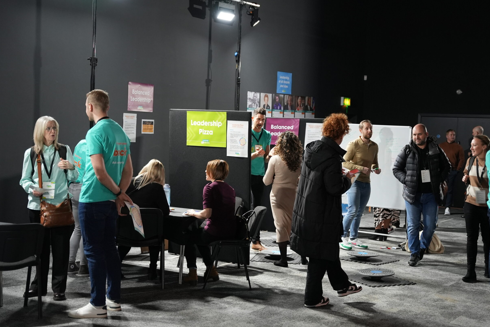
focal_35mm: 56
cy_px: 158
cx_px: 250
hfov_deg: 35.6
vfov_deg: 24.2
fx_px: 764
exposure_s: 1/160
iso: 3200
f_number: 2.8
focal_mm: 53.1
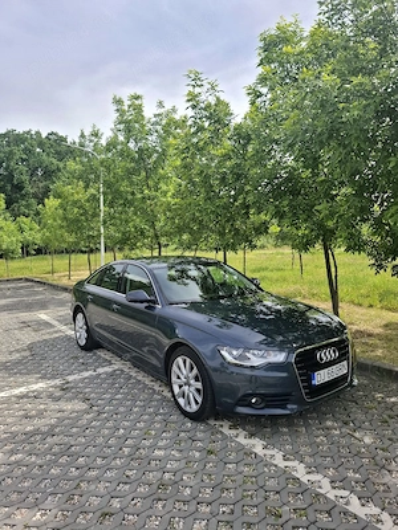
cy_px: 265
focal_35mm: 23
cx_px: 199
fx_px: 353
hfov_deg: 58.9
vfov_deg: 73.9
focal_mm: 5.54
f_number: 1.8
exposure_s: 1/1667
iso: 50
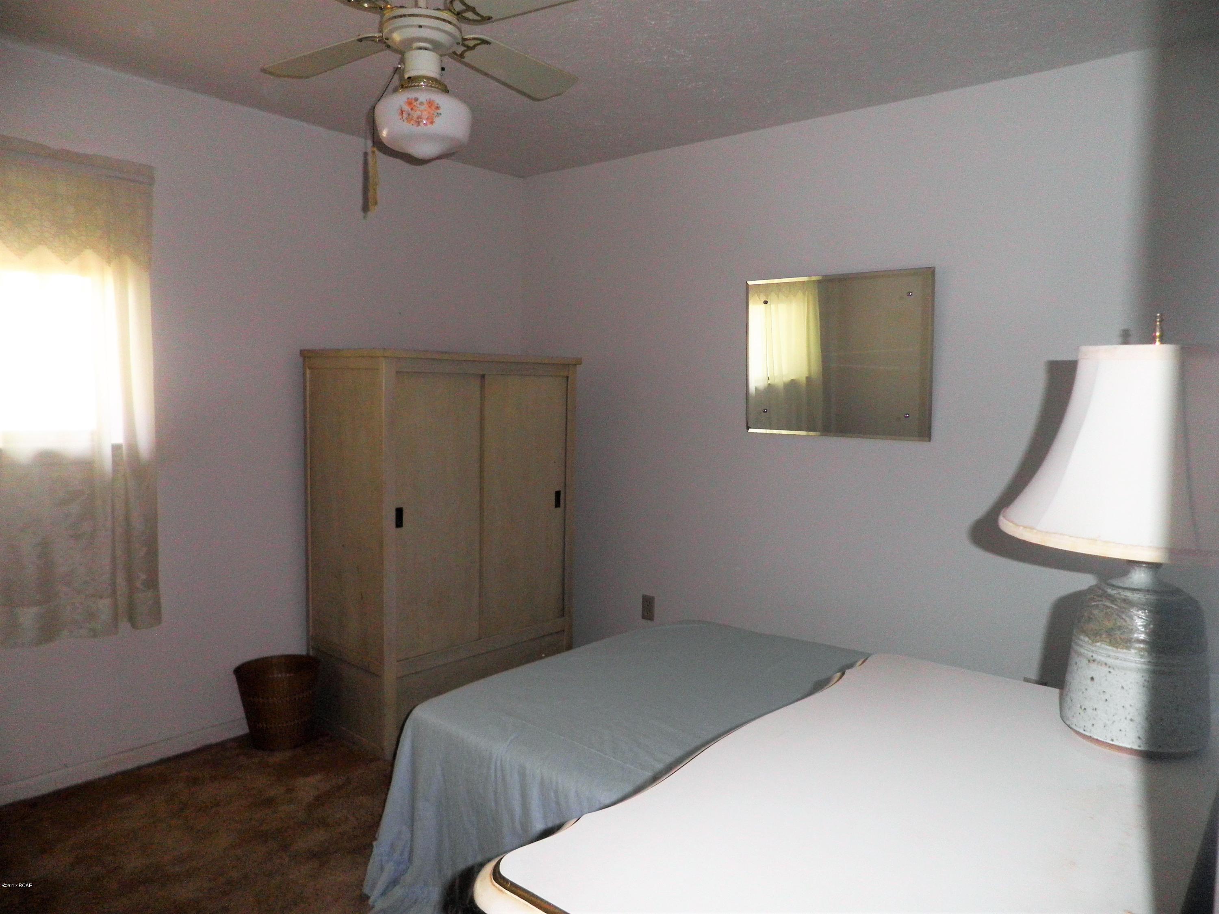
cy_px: 457
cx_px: 610
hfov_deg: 71.6
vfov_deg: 56.8
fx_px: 845
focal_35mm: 24
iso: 160
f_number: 3.3
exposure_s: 1/30
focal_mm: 4.3
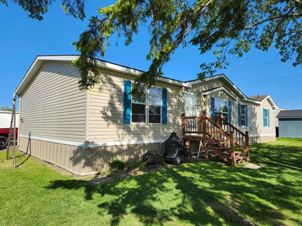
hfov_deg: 73.9
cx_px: 151
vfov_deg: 58.9
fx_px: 201
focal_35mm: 23
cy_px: 113
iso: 20
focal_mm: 5.4
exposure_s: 1/1372
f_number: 1.8
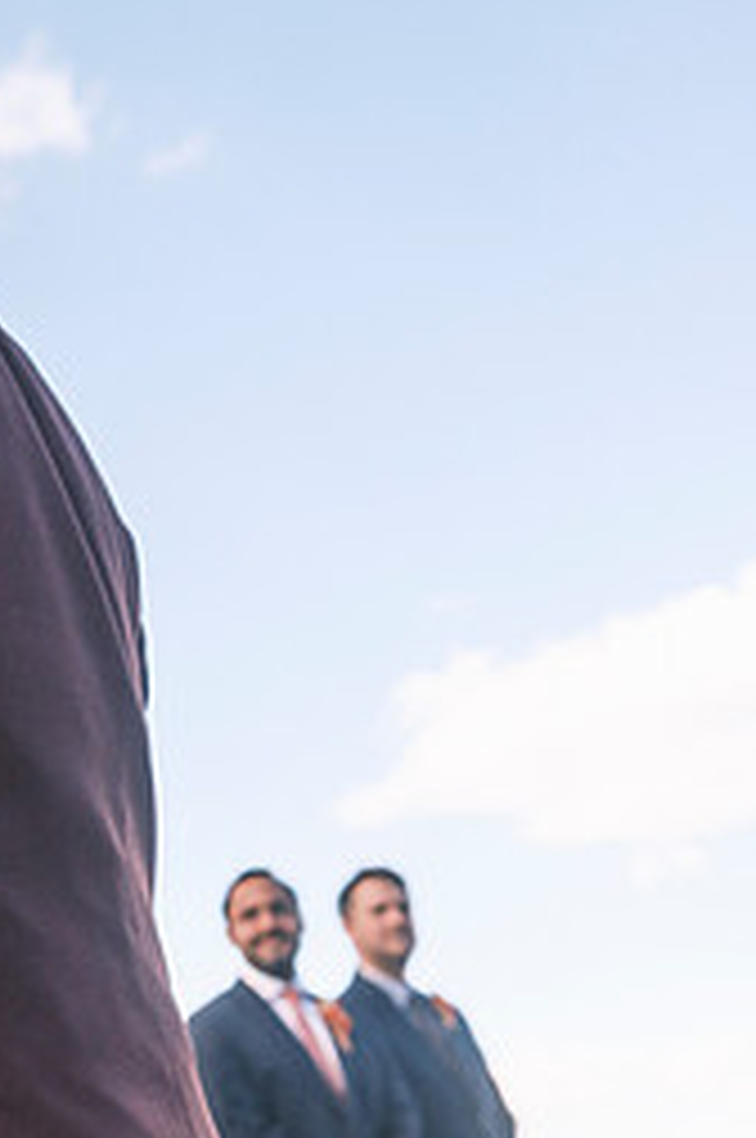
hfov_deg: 19.4
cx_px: -342
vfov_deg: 32.4
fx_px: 1958
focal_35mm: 62
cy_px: 573
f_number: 2.8
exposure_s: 1/2500
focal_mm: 18
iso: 400
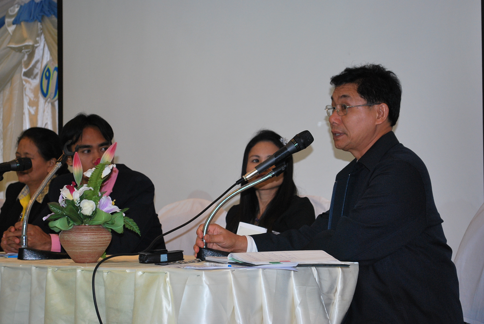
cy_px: 162
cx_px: 242
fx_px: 1110
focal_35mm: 82
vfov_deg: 16.6
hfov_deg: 24.6
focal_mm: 55
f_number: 5.6
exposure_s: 1/25
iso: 400
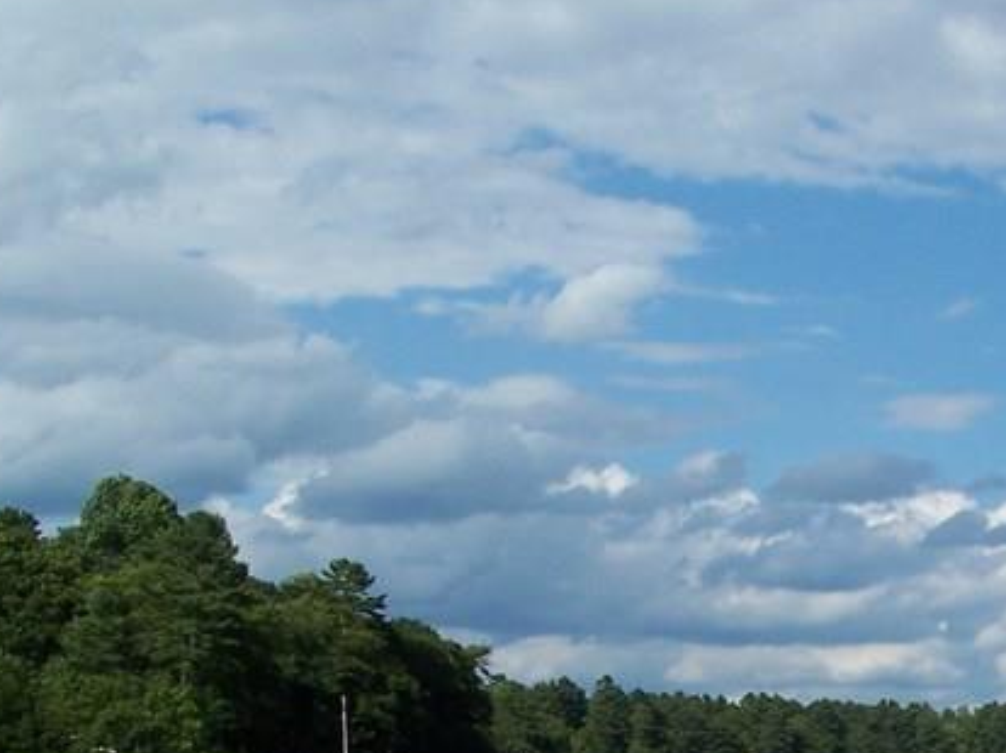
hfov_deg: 20.5
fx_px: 2730
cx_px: 895
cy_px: 867
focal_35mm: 94
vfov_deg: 15.2
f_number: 5.6
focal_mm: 6.3
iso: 80
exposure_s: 1/500
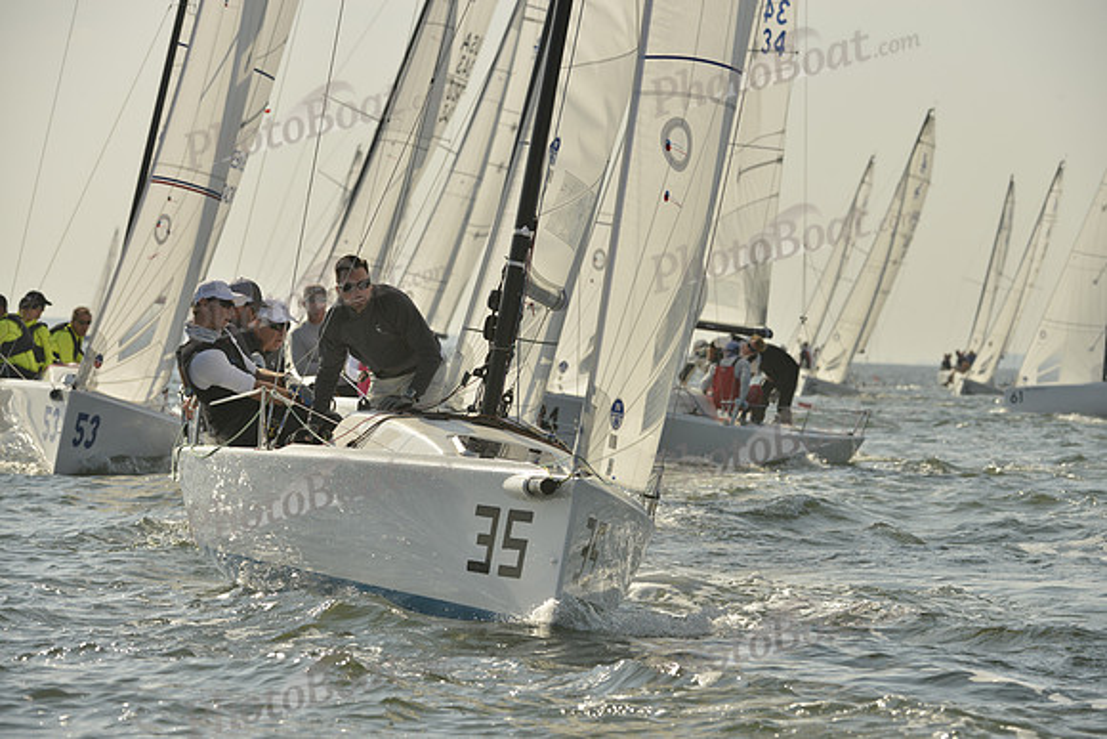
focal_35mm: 200
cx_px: 554
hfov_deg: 10.3
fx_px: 6151
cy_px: 370
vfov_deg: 6.9
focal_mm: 200
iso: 280
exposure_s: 1/1600
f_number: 8
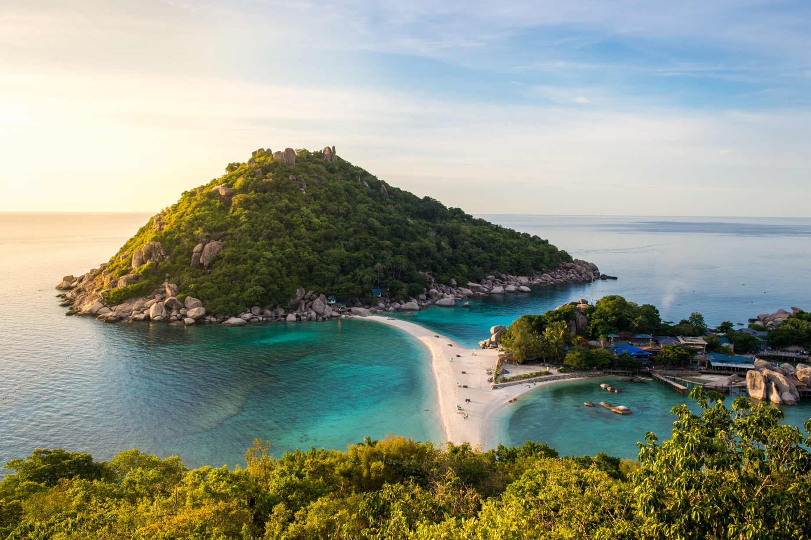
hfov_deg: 62.0
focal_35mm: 30
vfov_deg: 43.6
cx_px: 396
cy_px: 264
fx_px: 675
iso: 100
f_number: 8
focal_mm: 29
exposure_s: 1/160
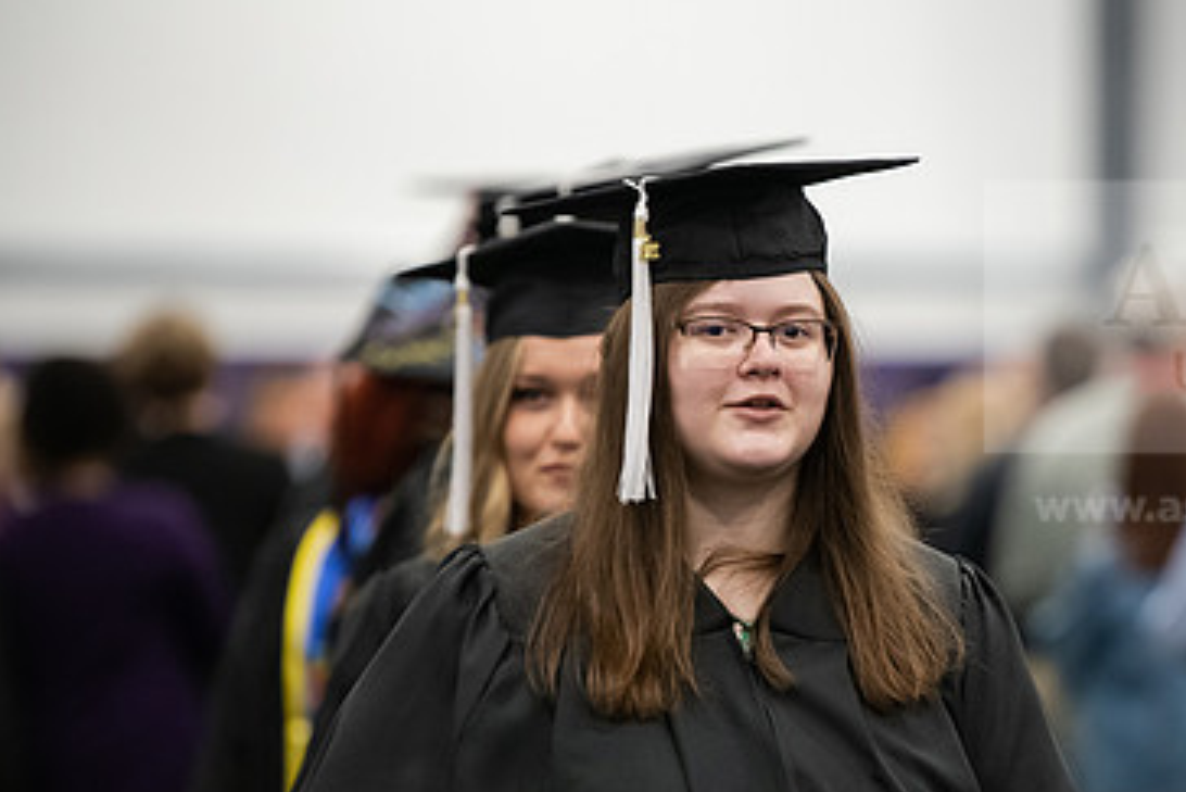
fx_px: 9458
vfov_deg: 4.8
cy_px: 575
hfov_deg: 7.2
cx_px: 886
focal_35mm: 287
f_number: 3.2
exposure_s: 1/200
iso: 3200
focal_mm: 180
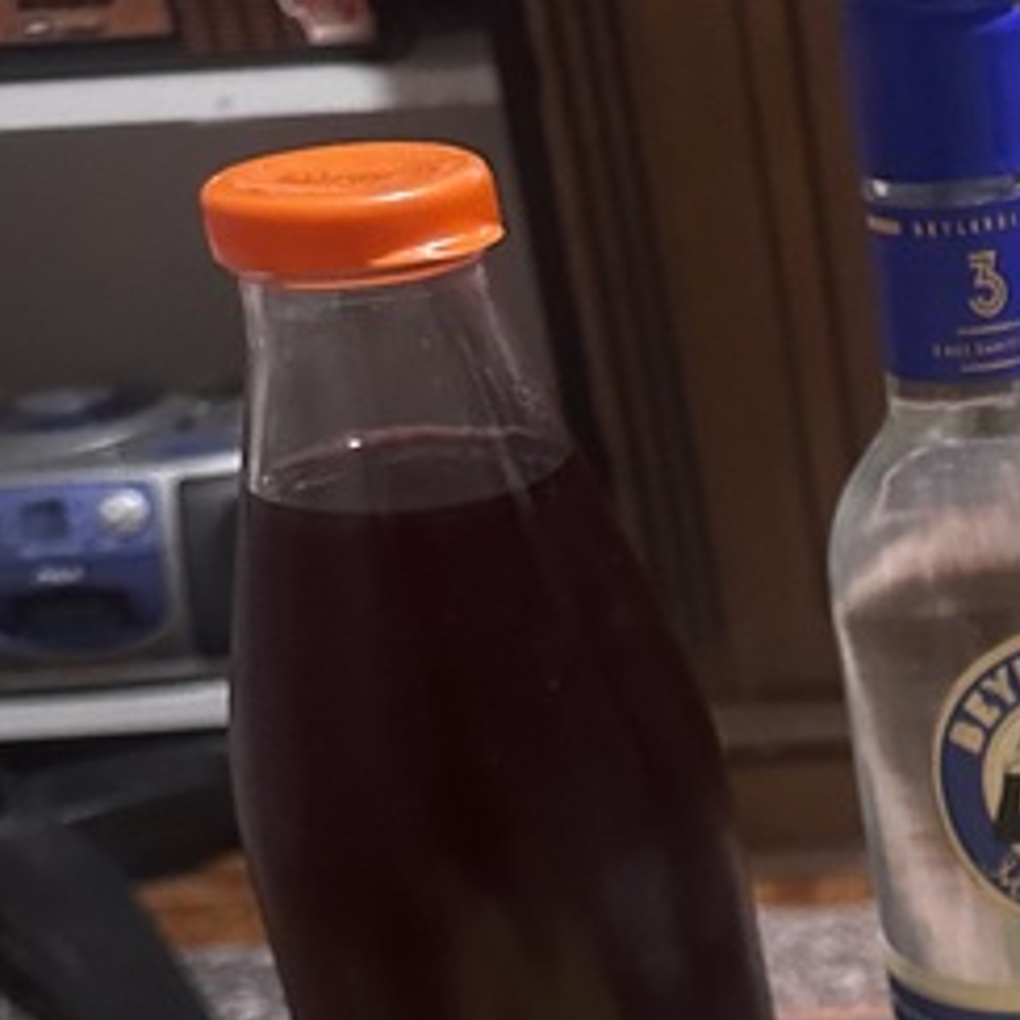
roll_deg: +0.9
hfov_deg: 19.7
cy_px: 1722
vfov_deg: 18.1
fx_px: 2667
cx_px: 1371
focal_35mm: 80
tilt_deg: -39.7
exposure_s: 1/60
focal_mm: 6.86
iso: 500
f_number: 1.78
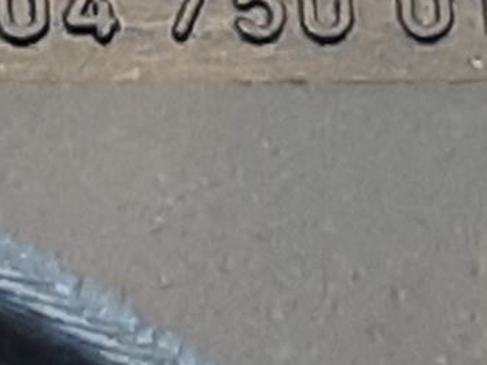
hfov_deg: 13.0
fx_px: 2110
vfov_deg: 9.8
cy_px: -38
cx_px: 475
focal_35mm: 150
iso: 100
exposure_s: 1/50
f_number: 1.7
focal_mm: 3.93
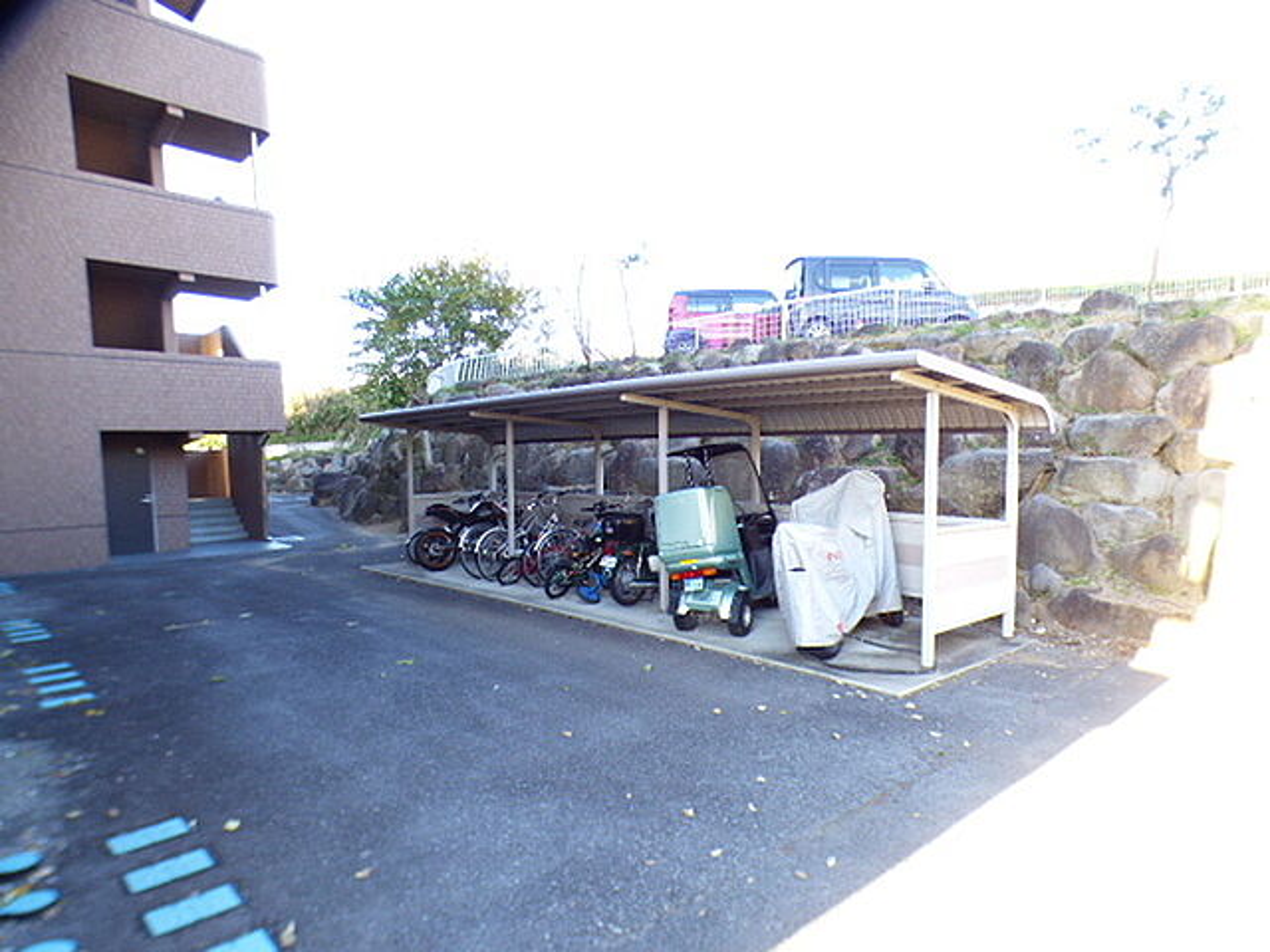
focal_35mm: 20
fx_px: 734
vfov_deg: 66.0
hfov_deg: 81.7
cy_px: 476
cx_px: 635
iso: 125
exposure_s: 1/60
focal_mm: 3.58
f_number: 2.8
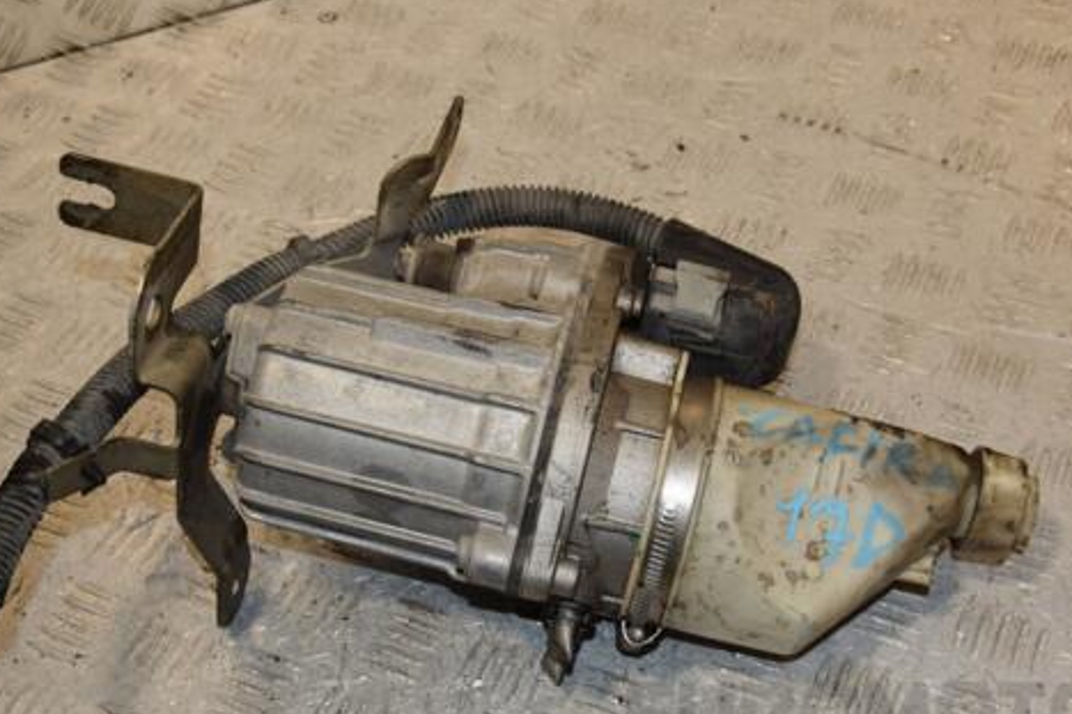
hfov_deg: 36.9
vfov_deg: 25.0
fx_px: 1607
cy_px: 411
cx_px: 583
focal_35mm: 54
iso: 800
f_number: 8
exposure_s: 1/200
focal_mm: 28
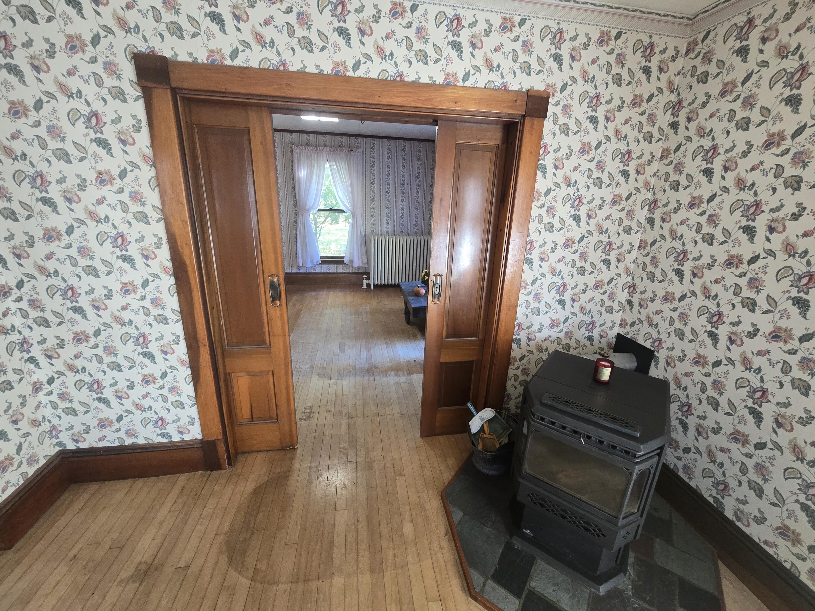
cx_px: 408
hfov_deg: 106.2
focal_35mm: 13
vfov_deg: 89.9
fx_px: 306
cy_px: 306
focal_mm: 2.2
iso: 400
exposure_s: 1/60
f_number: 2.2
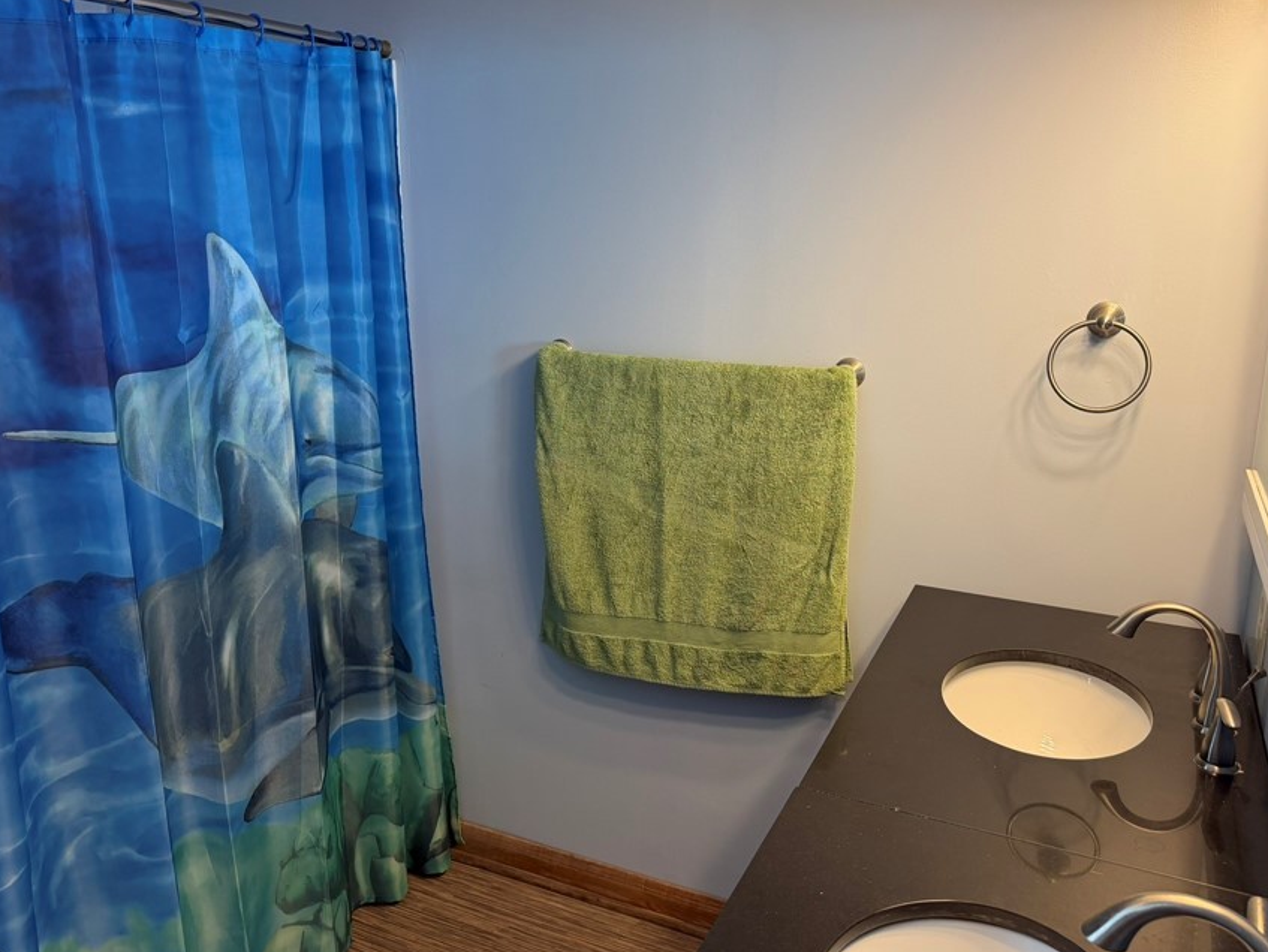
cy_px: 406
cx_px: 611
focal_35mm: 29
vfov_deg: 48.1
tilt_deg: -11.9
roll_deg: +0.2
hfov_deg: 61.6
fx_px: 1063
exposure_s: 1/120
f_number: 1.78
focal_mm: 6.76
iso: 160
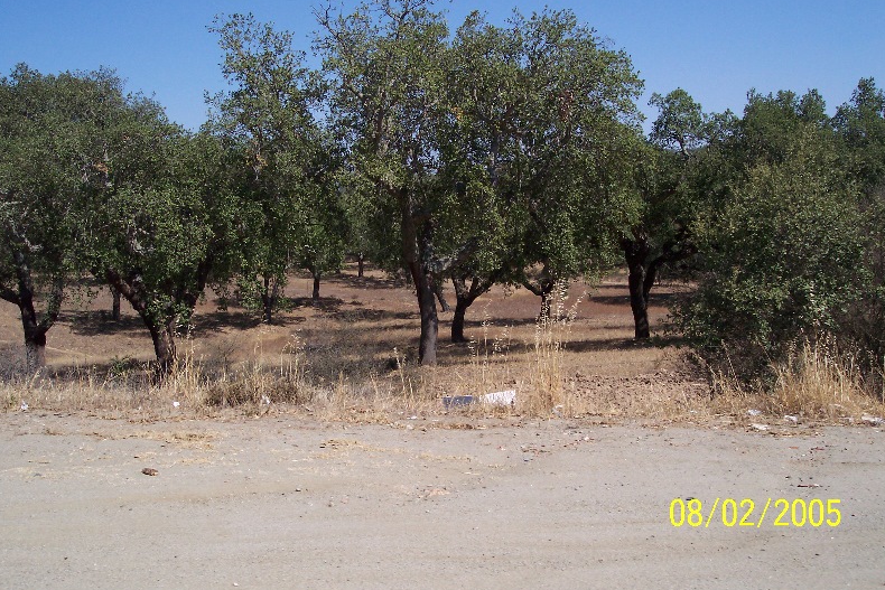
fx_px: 983
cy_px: 261
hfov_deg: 48.5
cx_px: 439
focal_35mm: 40
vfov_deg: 33.4
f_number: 4.8
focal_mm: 8
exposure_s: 1/1000
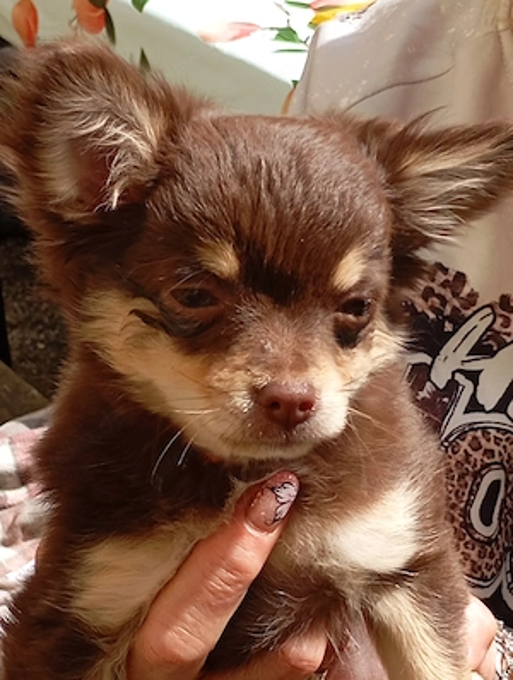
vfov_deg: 21.0
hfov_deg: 15.9
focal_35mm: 93
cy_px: 340
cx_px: 256
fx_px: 1832
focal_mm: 4.27
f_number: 1.8
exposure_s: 1/461
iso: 103
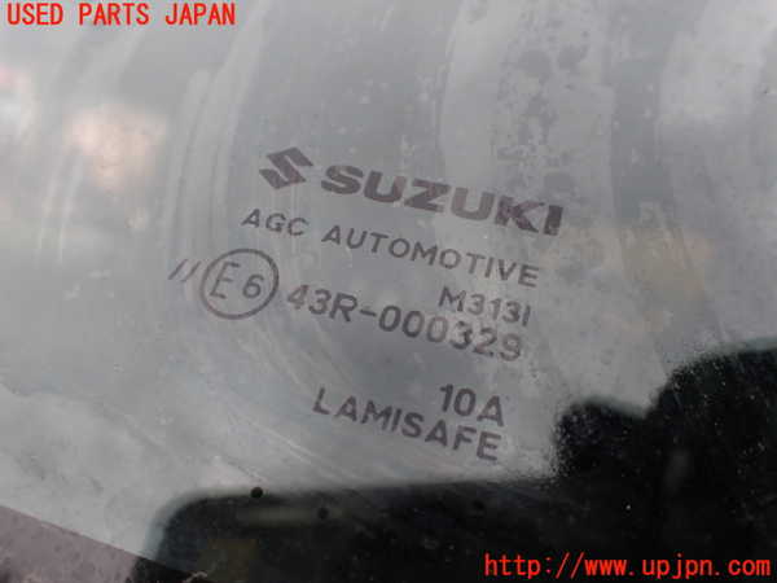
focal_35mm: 30
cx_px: 388
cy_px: 292
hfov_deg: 60.0
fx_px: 673
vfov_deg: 46.8
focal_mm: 5.4
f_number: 3.2
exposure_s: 1/250
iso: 100
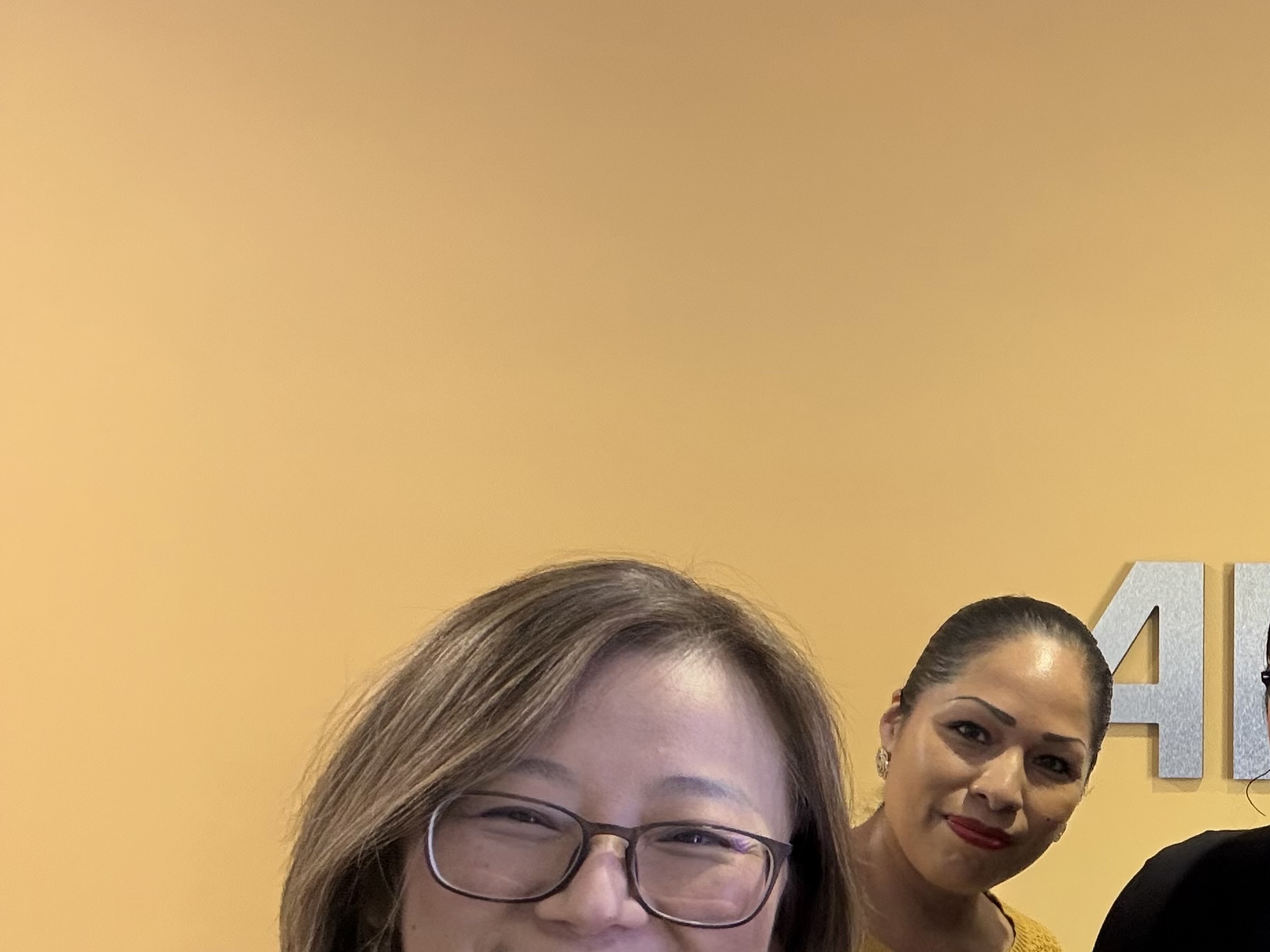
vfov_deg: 28.3
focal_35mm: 50
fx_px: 1834
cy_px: 801
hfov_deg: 33.7
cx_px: 1363
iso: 250
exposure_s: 1/40
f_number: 1.9
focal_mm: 2.69
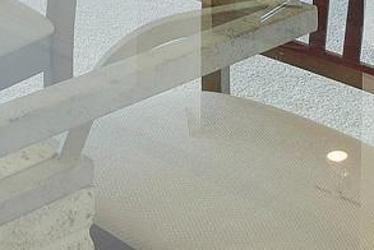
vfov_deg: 11.7
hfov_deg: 18.7
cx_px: -231
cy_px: -383
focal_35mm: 92
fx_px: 957
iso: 100
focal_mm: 10
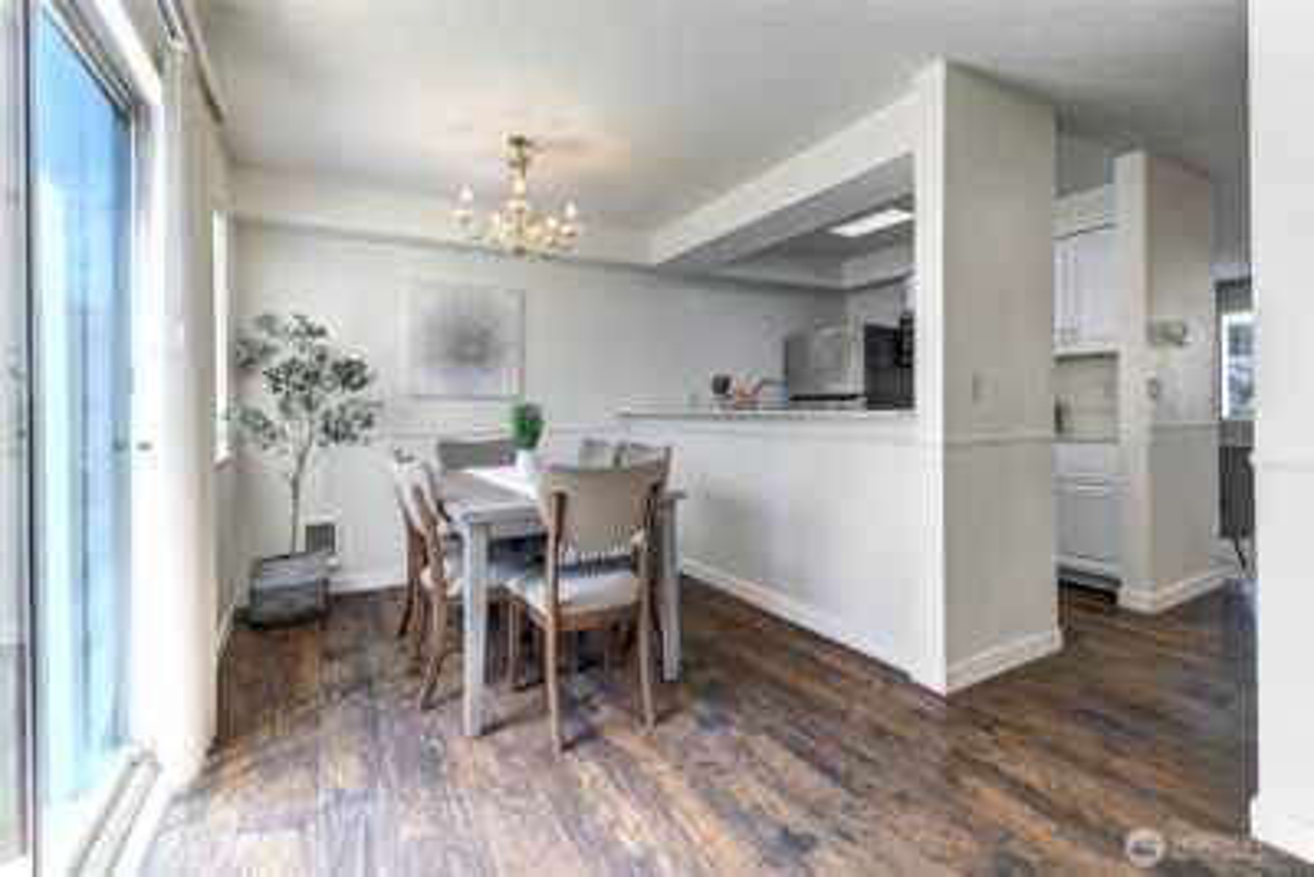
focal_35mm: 15
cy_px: 438
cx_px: 657
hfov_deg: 100.4
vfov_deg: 77.4
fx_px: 548
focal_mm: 10
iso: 3200
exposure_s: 1/15
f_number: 11
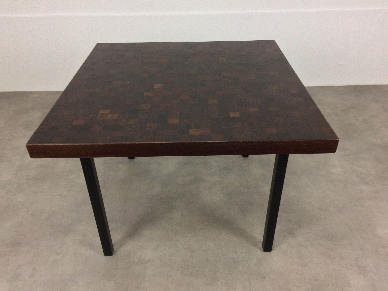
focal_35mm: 29
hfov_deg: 61.7
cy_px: 146
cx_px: 194
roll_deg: -0.7
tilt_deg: -35.8
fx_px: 325
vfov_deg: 48.2
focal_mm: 4.15
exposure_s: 1/33
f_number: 2.2
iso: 64
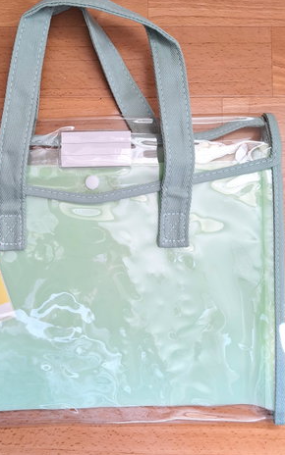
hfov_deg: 43.8
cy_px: 209
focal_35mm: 28
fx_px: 348
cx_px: 90
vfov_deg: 66.4
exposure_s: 1/100
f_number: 1.8
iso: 80
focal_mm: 5.54
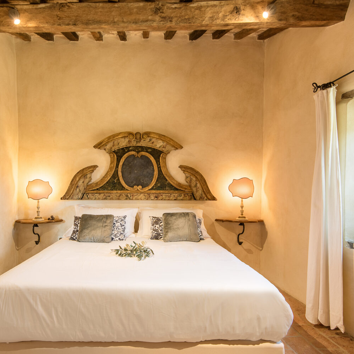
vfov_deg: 72.1
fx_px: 243
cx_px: 139
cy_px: 175
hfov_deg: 71.3
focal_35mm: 21
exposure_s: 1/15
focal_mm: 16
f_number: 8
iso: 200
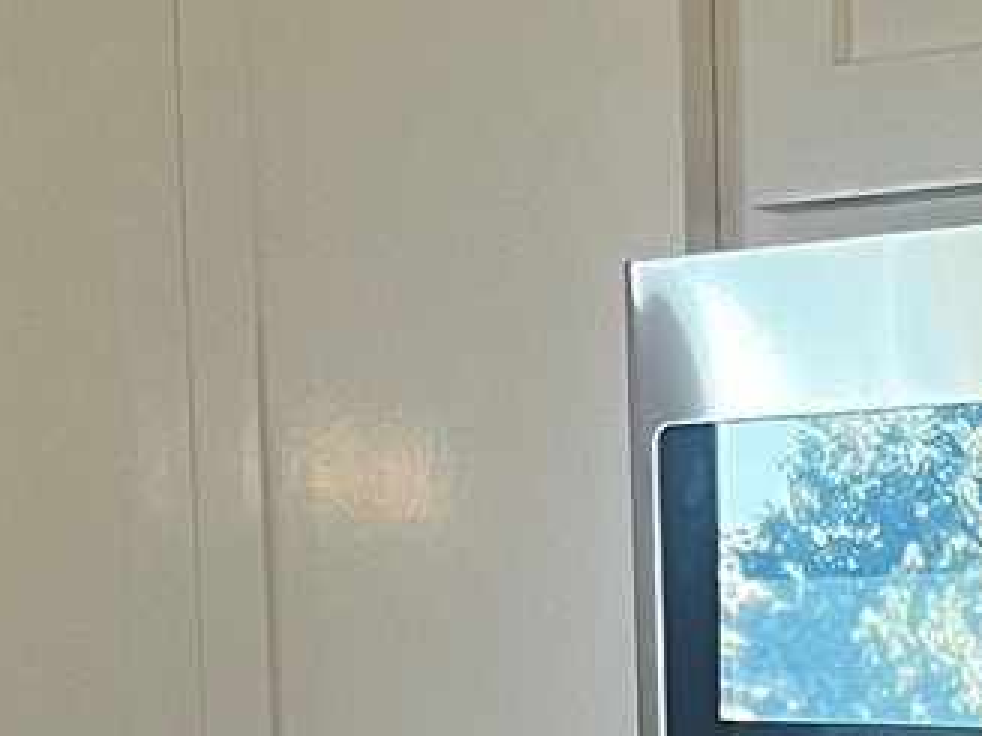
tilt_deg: -6.9
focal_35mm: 163
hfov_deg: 11.3
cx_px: 1748
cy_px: 1388
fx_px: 4622
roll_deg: -0.2
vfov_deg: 8.7
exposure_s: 1/60
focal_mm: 5.7
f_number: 1.5
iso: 125
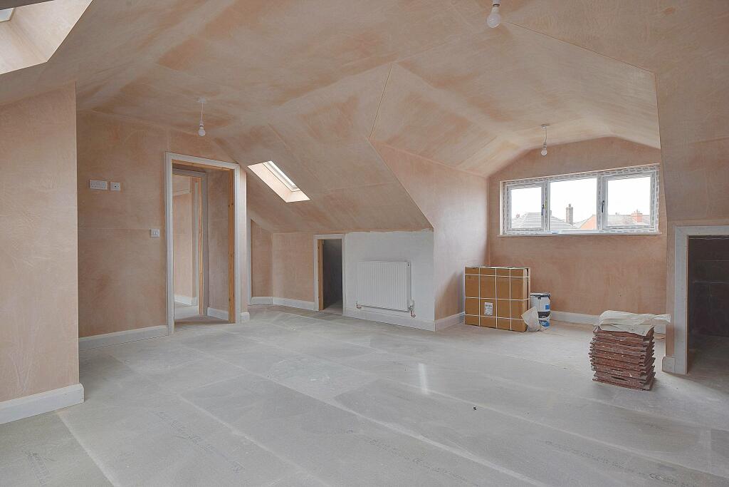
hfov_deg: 85.4
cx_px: 364
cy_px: 244
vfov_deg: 63.2
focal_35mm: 20
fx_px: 395
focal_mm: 13
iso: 100
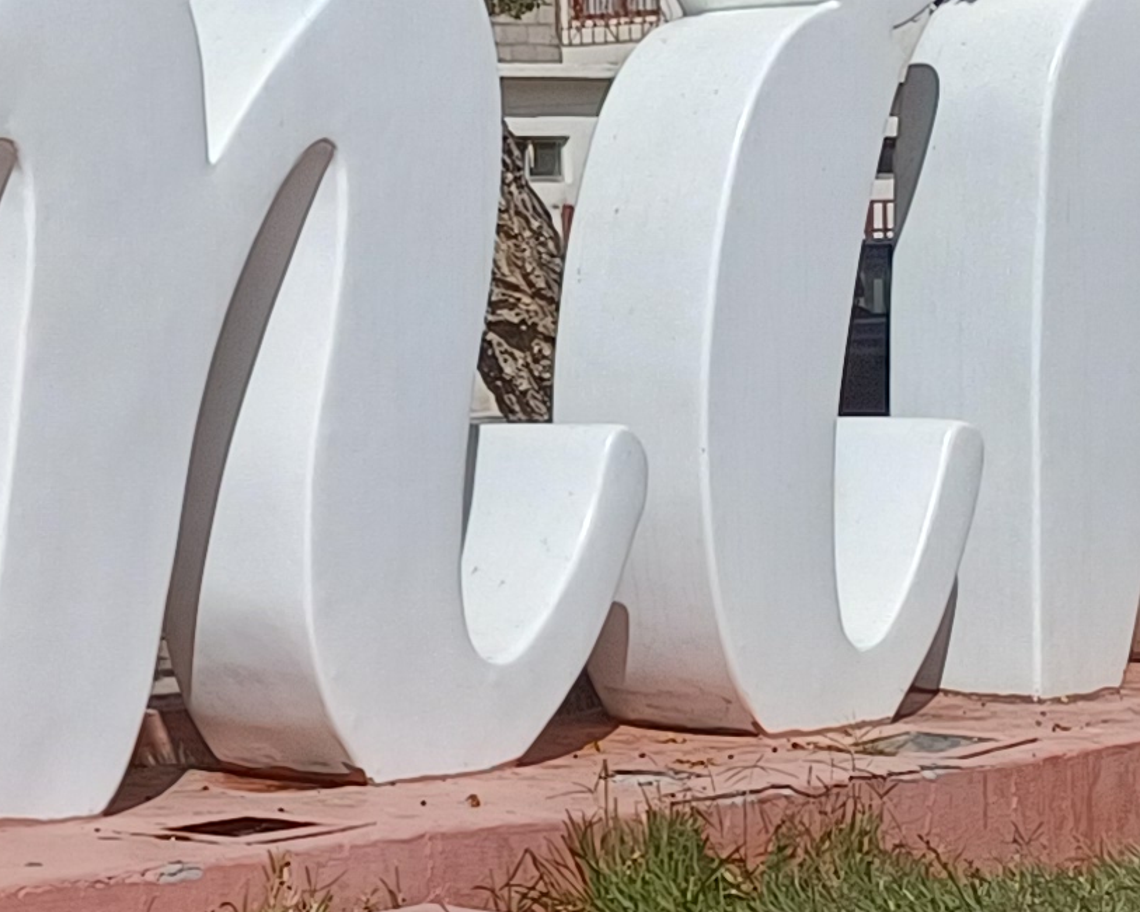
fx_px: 4050
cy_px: 373
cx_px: -895
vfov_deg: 12.9
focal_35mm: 120
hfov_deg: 14.2
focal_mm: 4.65
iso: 50
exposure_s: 1/2545
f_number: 1.8
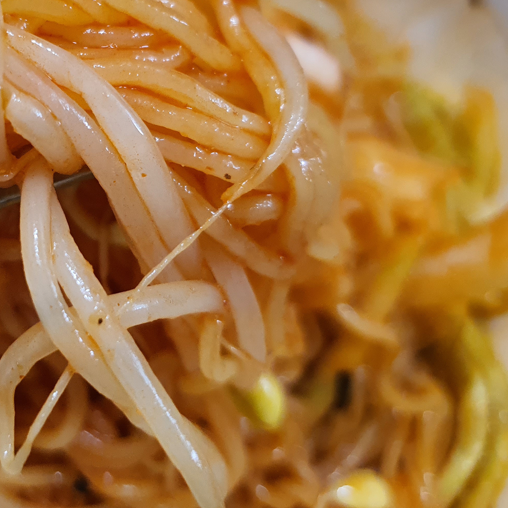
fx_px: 780
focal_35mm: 47
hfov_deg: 34.2
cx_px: 59
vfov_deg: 35.6
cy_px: 158
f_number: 1.5
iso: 200
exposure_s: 1/60
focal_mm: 4.3
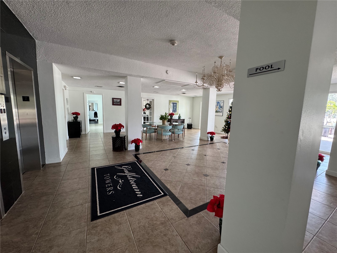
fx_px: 136
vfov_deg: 85.7
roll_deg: -2.6
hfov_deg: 102.1
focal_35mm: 14
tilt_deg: -6.5
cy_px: 126
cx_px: 168
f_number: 2.2
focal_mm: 2.22
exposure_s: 1/120
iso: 320
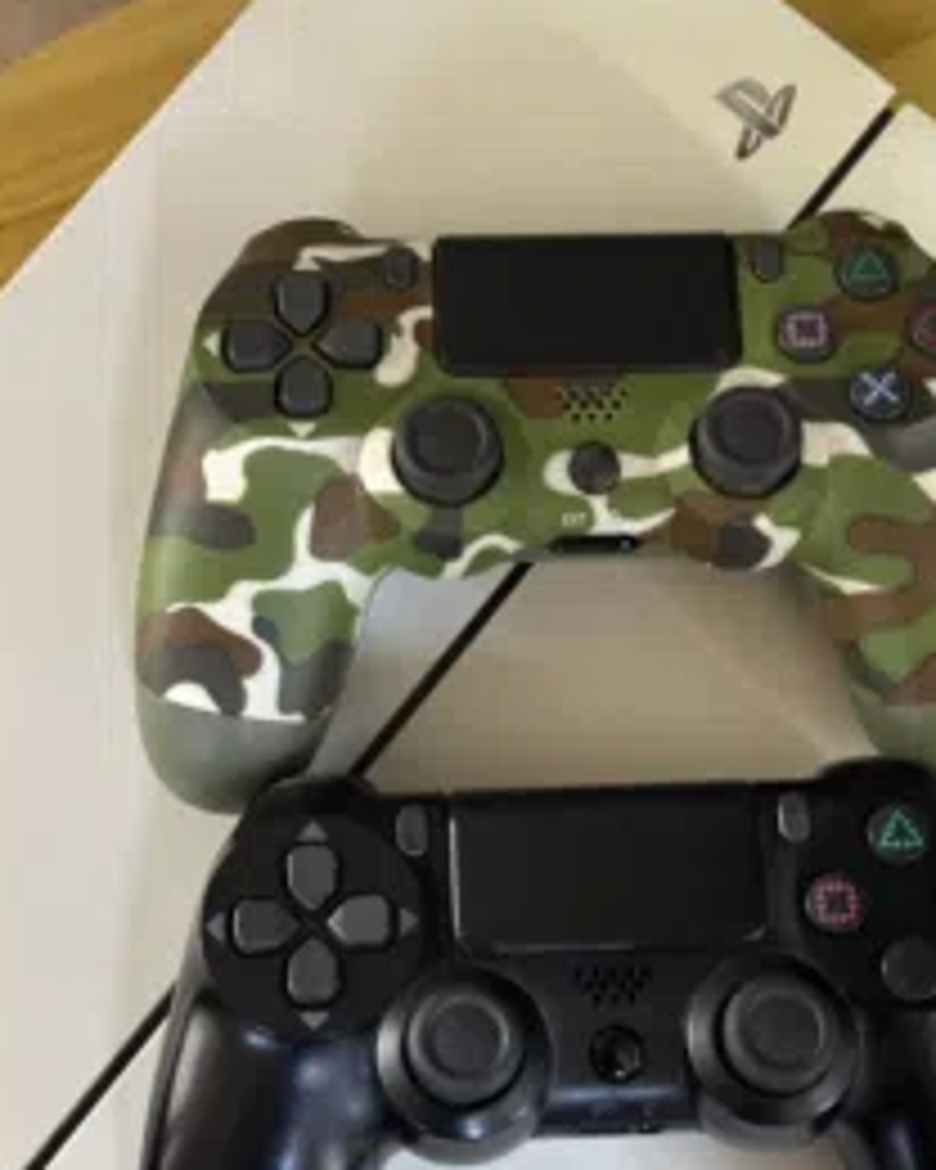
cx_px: 554
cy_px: 580
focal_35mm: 72
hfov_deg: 21.2
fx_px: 2493
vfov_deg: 26.4
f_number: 1.78
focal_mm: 6.86
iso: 400
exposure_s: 1/40
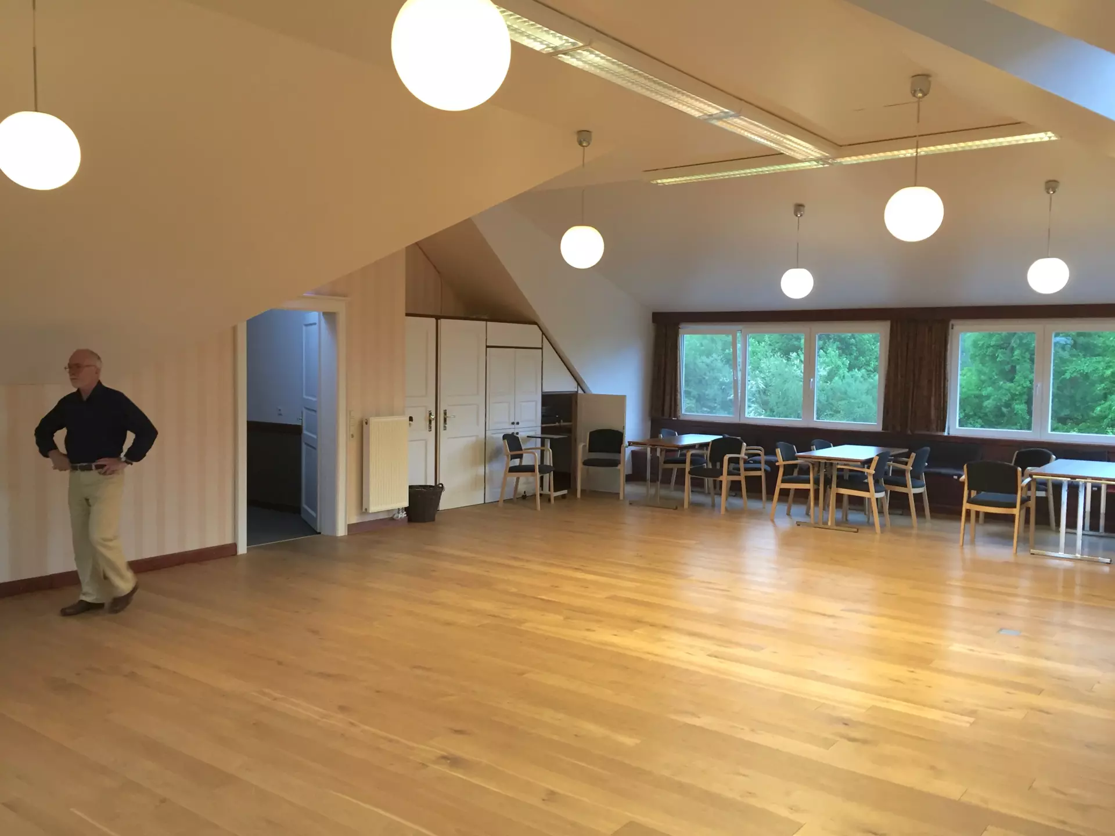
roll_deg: -1.3
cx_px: 558
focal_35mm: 29
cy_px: 418
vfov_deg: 48.2
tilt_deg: -2.3
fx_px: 934
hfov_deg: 61.7
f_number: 2.2
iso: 125
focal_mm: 4.15
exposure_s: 1/33
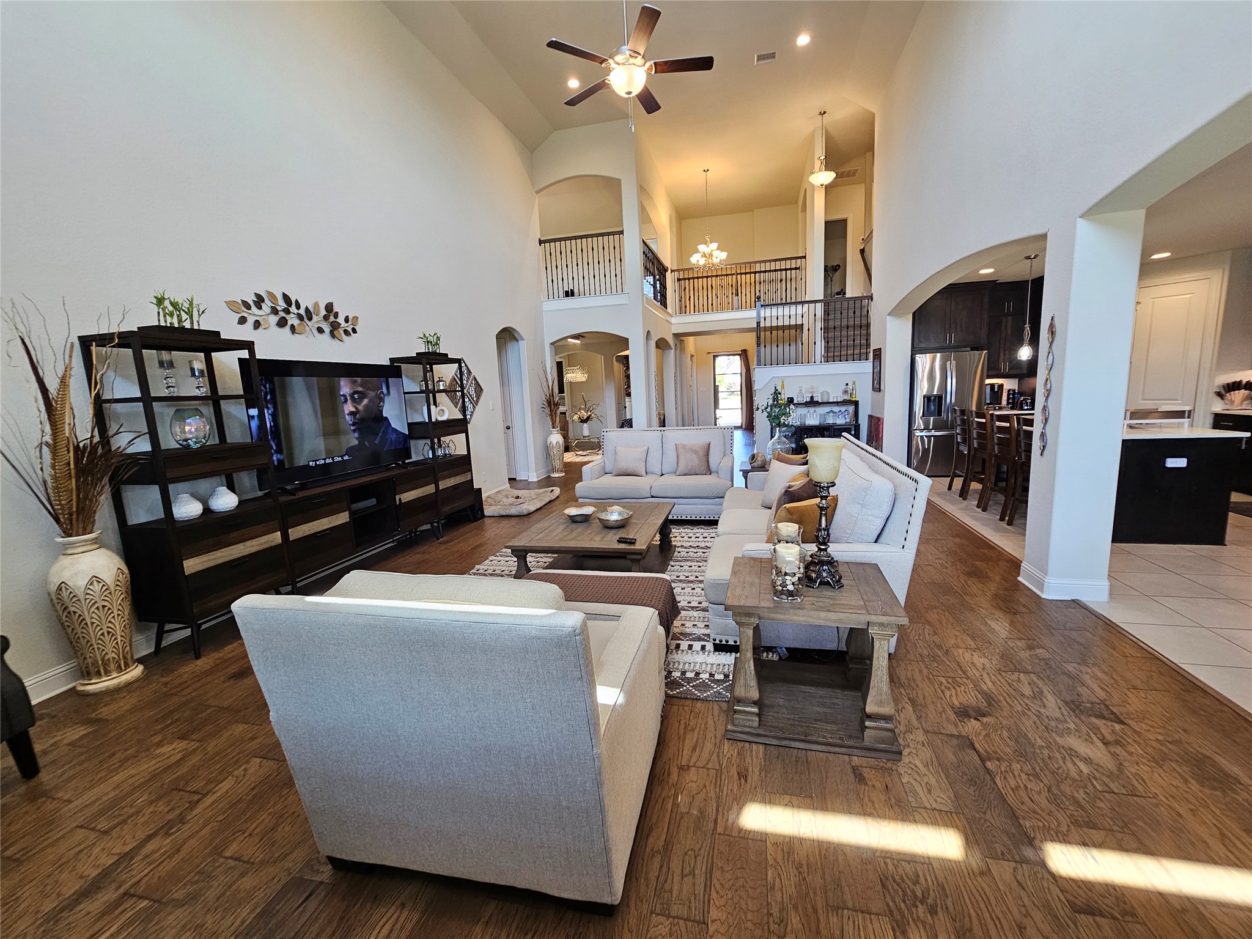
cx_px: 626
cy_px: 470
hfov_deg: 106.2
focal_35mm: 13
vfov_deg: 89.9
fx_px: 470
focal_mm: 2.2
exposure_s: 1/60
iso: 160
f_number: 2.2
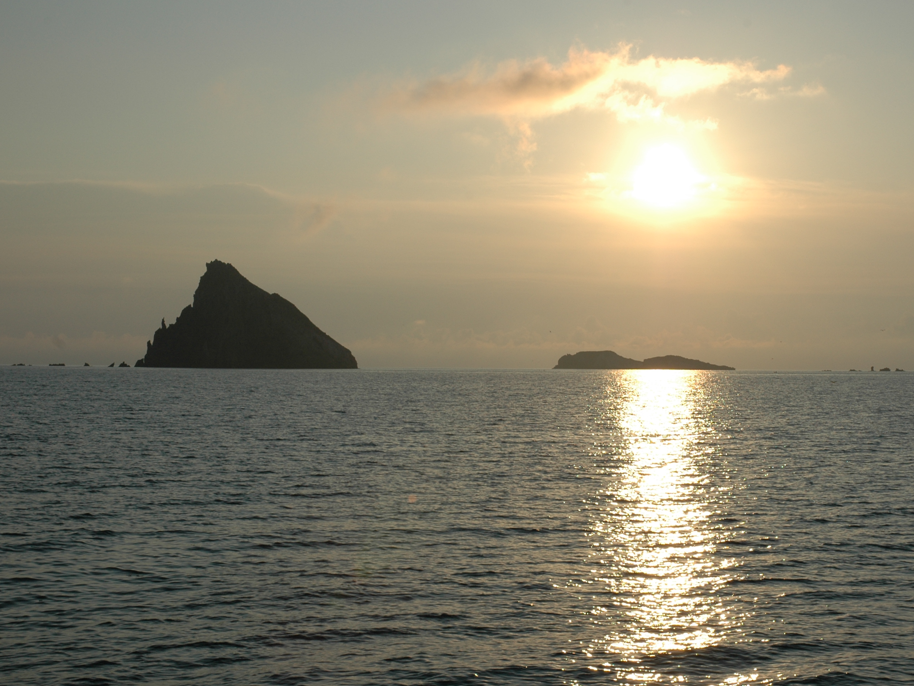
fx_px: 1680
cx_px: 493
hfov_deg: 30.4
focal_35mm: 64
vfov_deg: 23.1
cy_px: 375
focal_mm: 35
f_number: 13
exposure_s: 1/640
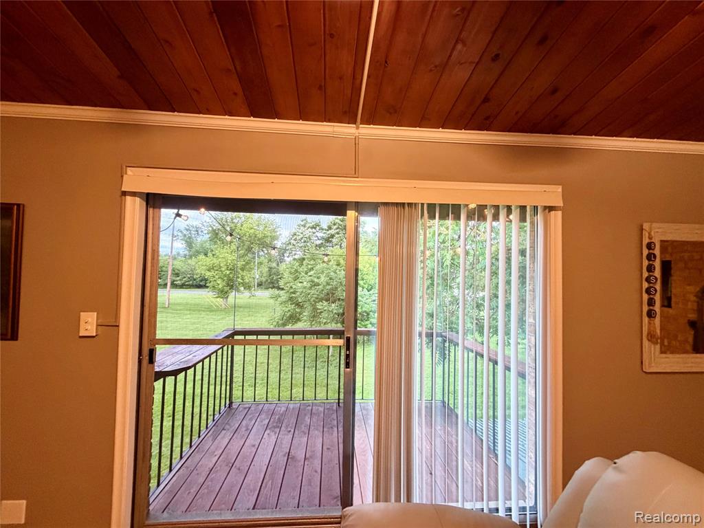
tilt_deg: +2.0
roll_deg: -1.7
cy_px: 264
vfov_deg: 85.7
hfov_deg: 102.1
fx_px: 285
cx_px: 352
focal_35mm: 14
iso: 400
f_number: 2.2
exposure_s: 1/60
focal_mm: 2.22
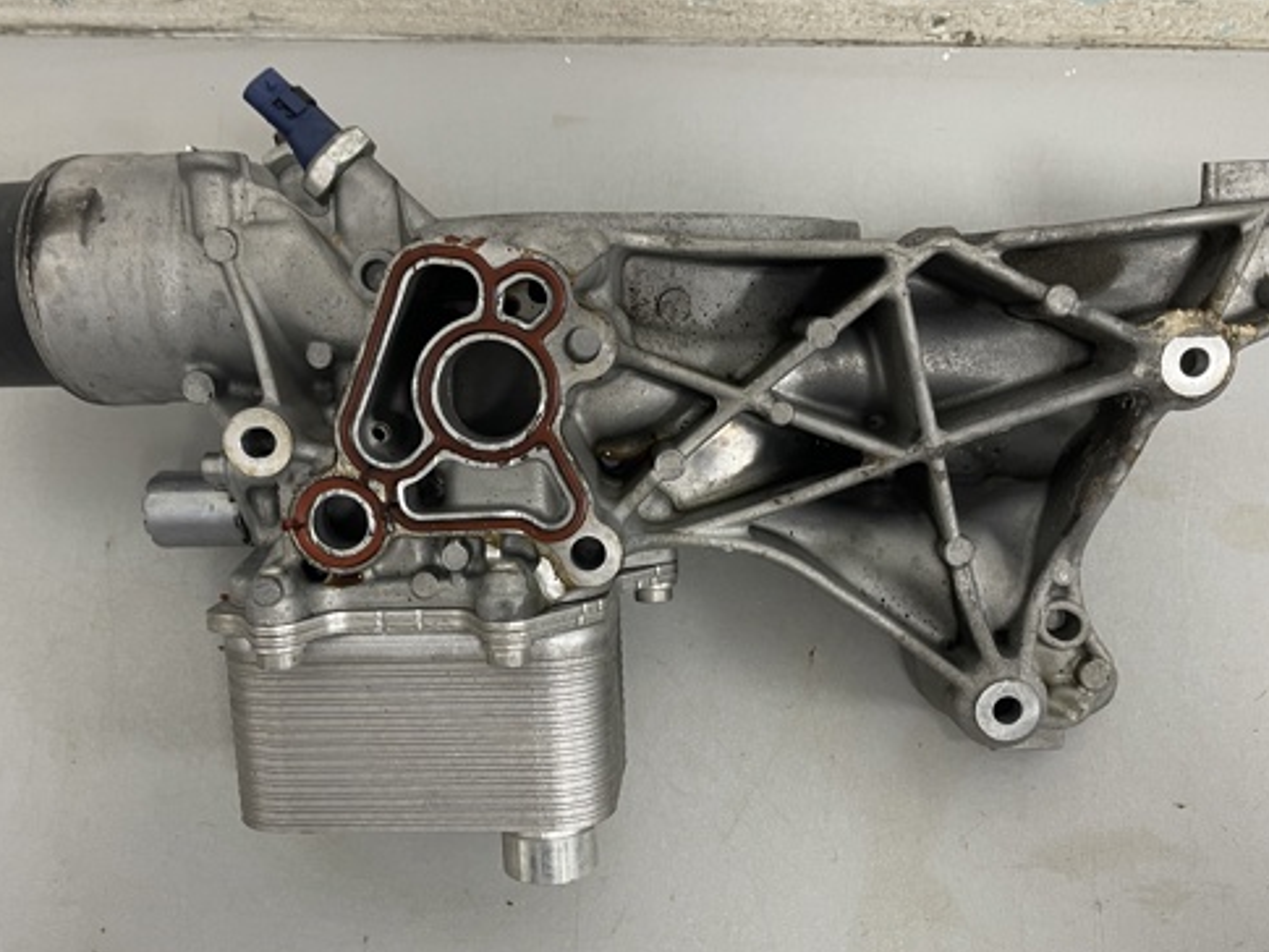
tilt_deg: -72.9
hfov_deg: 55.3
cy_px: 560
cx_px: 594
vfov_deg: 42.8
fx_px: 1210
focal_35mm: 33
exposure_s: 1/50
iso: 100
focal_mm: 5.1
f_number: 1.6
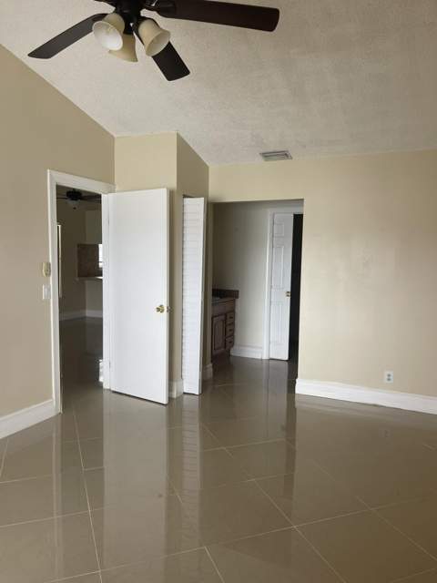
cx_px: 218
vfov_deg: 69.4
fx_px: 421
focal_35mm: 25
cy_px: 292
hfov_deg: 54.9
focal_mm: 5.1
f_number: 1.6
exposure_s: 1/111
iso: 125
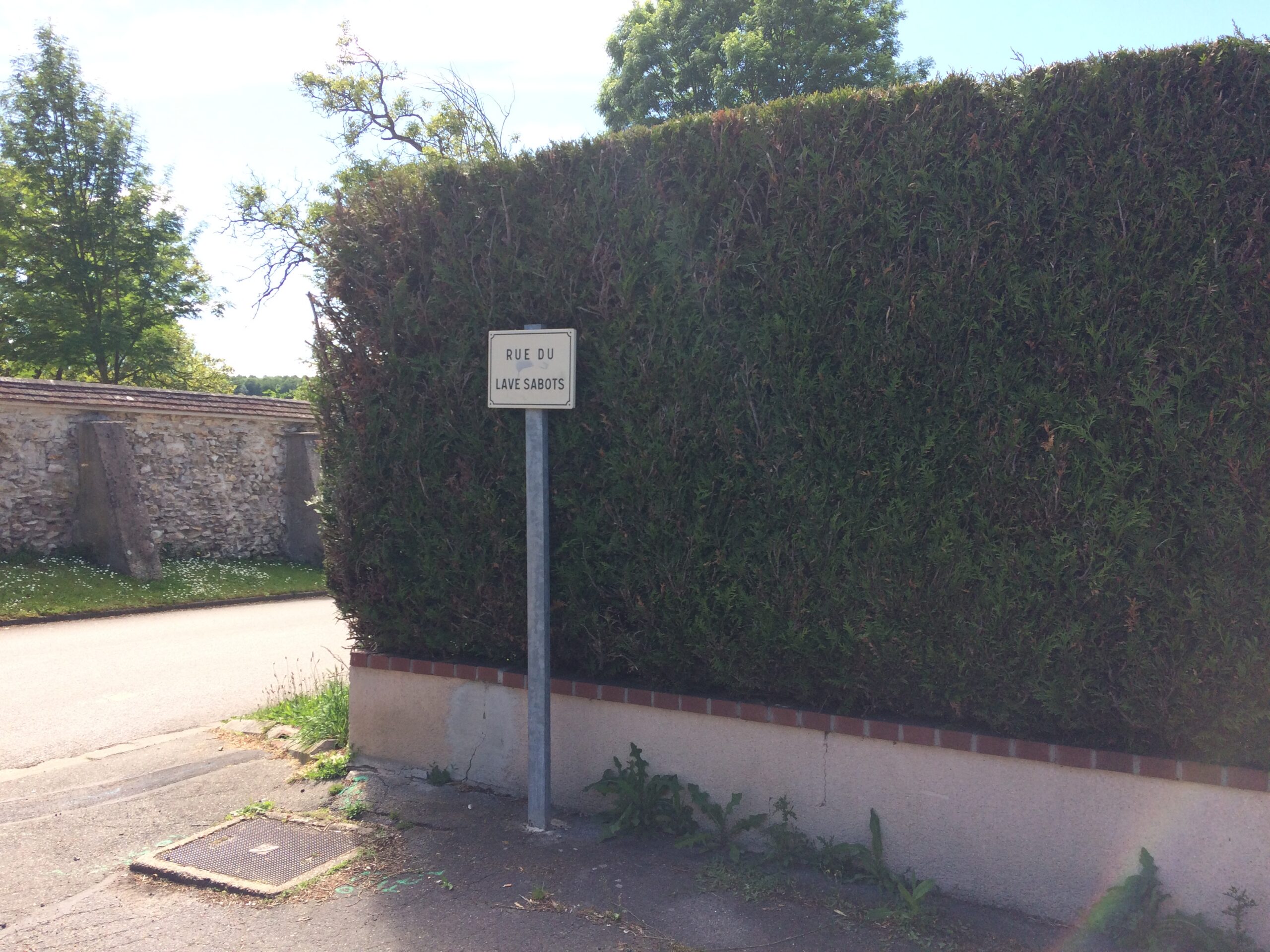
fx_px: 1064
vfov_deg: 48.2
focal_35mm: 29
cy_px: 476
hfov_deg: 61.7
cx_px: 635
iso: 32
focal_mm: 4.15
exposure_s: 1/855
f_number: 2.2
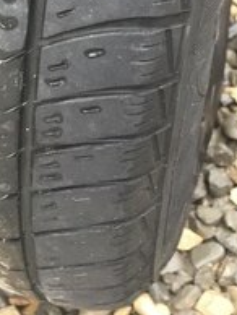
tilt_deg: -38.8
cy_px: -86
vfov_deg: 23.5
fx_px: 674
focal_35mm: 74
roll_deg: +3.4
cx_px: 39
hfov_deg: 19.7
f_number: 2.2
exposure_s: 1/33
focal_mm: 4.15
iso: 80
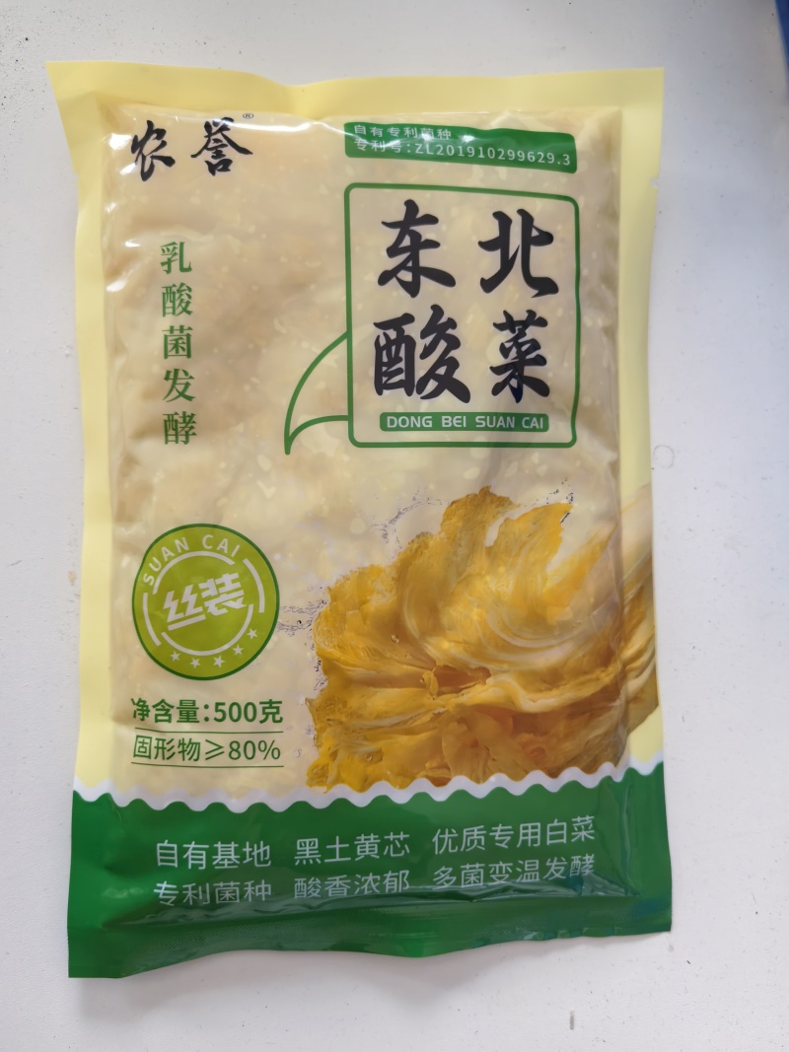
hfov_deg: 51.3
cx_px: 394
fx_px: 821
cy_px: 526
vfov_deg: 65.3
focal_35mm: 27
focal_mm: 5.52
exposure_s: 1/100
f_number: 1.9
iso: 100
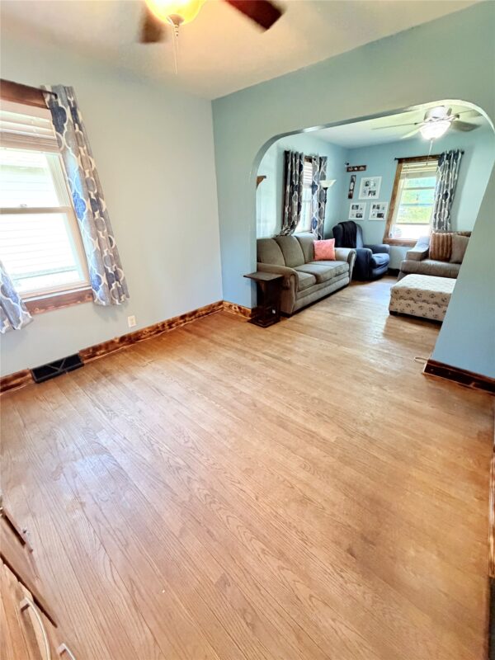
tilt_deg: -24.3
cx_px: 248
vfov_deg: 102.1
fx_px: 267
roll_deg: +1.4
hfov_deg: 85.7
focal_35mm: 14
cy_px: 330
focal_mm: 2.22
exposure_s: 1/60
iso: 640
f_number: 2.2
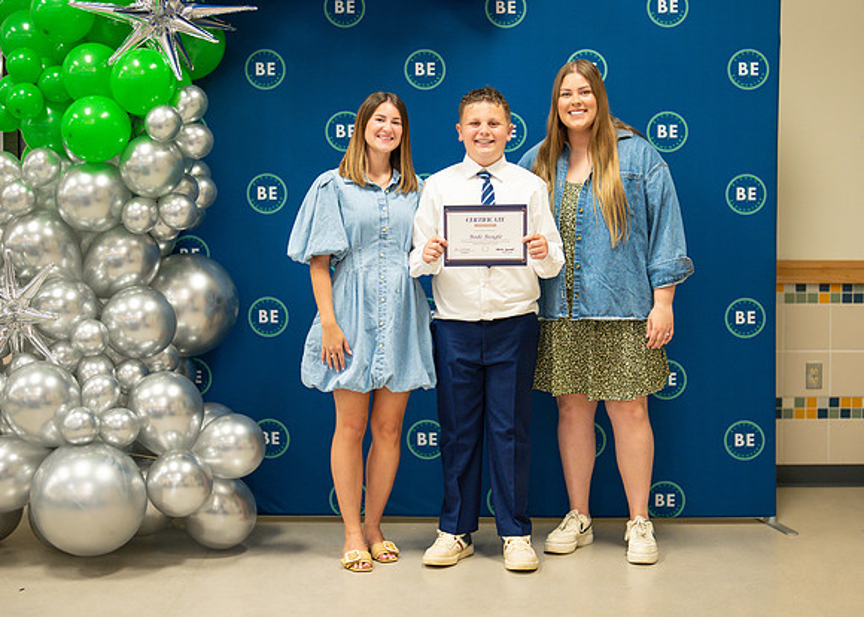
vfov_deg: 22.3
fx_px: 1564
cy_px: 297
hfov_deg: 30.9
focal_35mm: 64
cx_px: 469
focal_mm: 50
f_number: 1.2
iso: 1000
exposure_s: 1/400
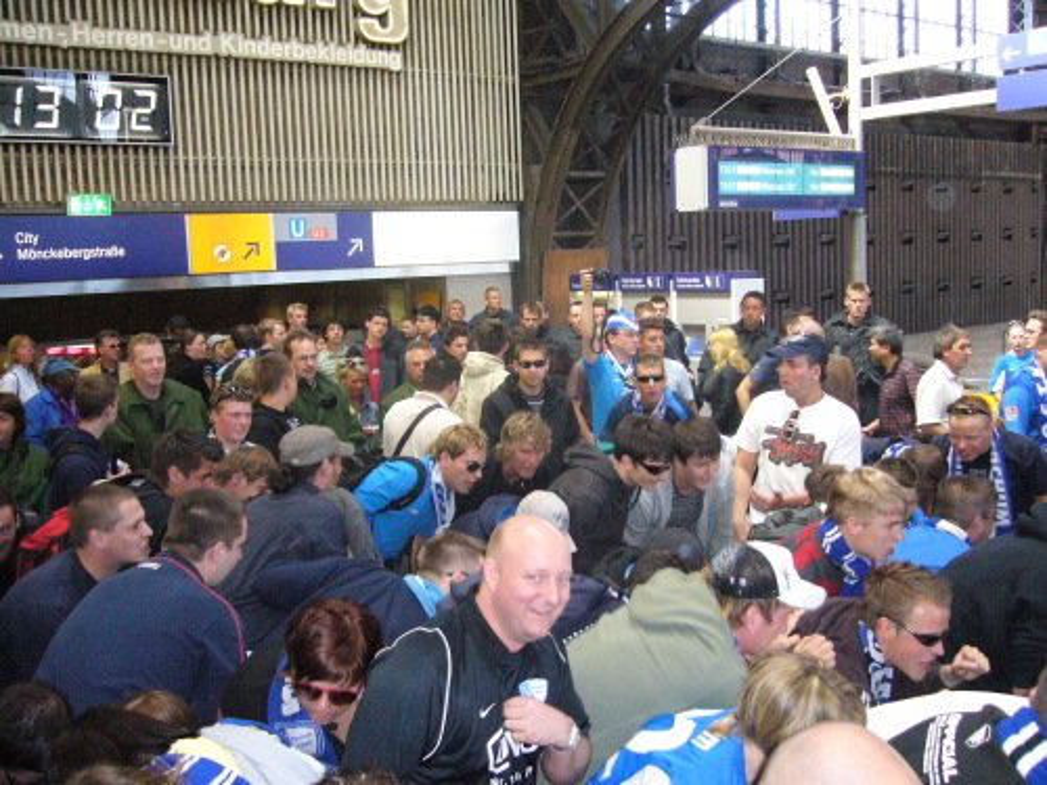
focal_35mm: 35
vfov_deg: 40.7
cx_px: 524
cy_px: 392
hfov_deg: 52.6
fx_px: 1059
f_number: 2.8
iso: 400
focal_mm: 5.8
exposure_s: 1/60
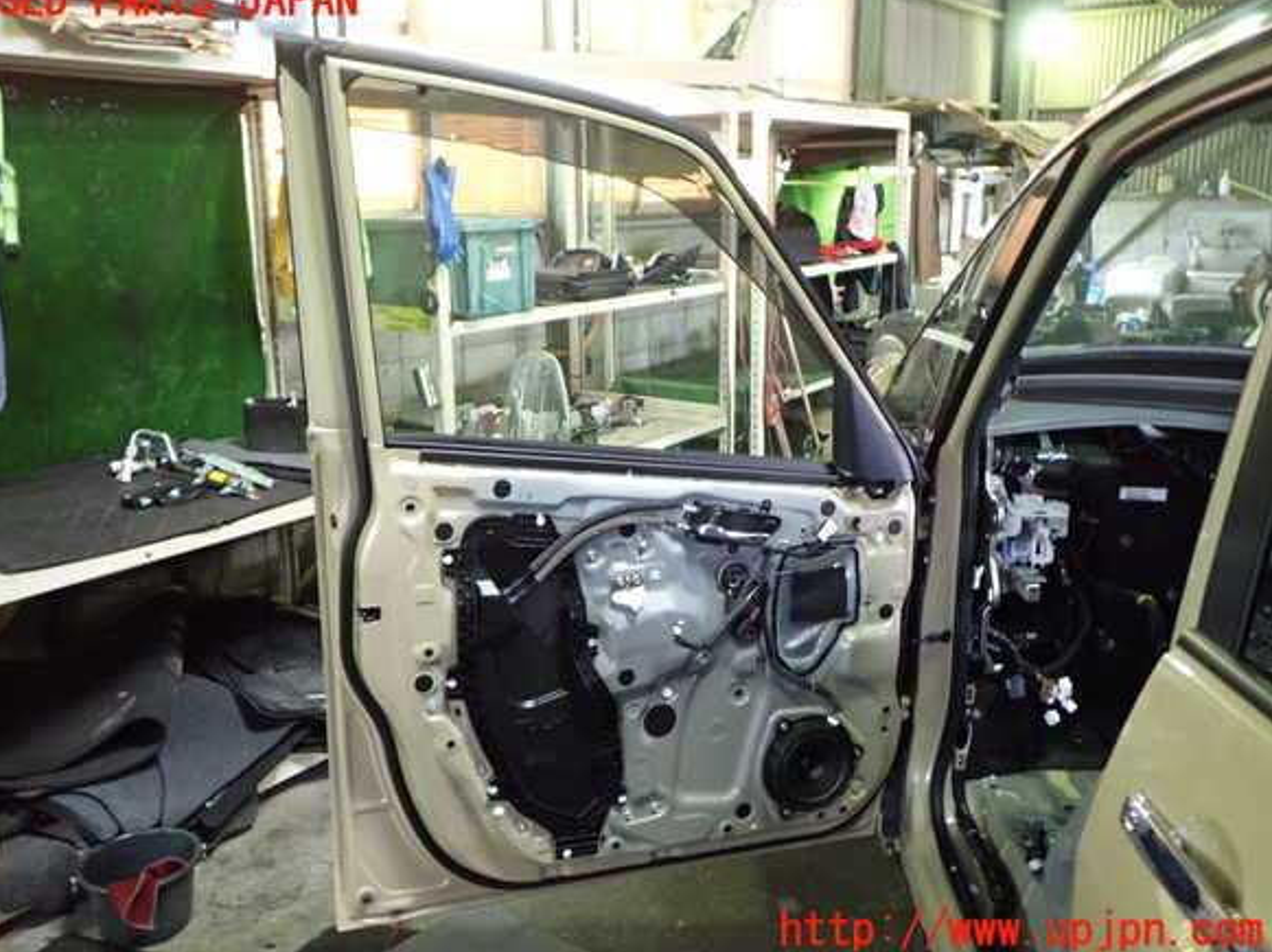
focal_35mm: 31
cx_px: 617
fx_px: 1138
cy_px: 466
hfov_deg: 58.4
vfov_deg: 45.4
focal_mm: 5.4
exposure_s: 1/30
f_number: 2.3
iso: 500
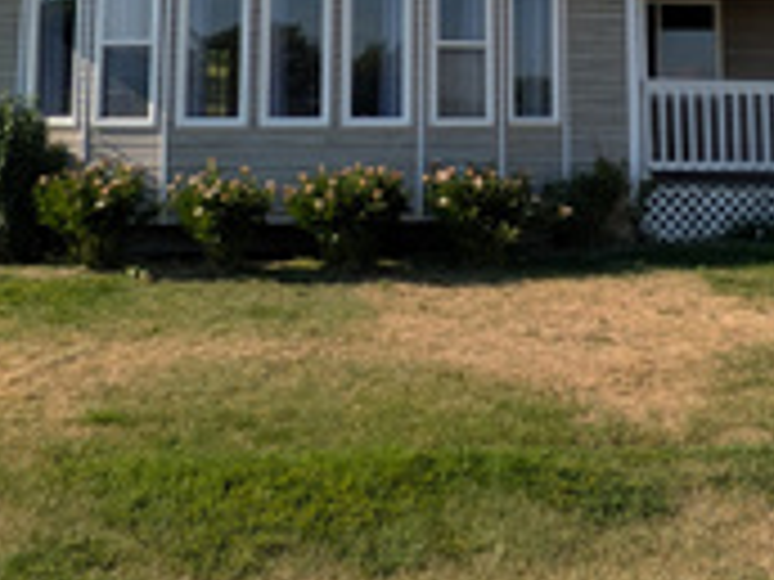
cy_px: -22
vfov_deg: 26.3
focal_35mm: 52
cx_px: 486
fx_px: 1163
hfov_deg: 36.6
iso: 51
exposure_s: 1/1965
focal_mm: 1.85
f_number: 2.2
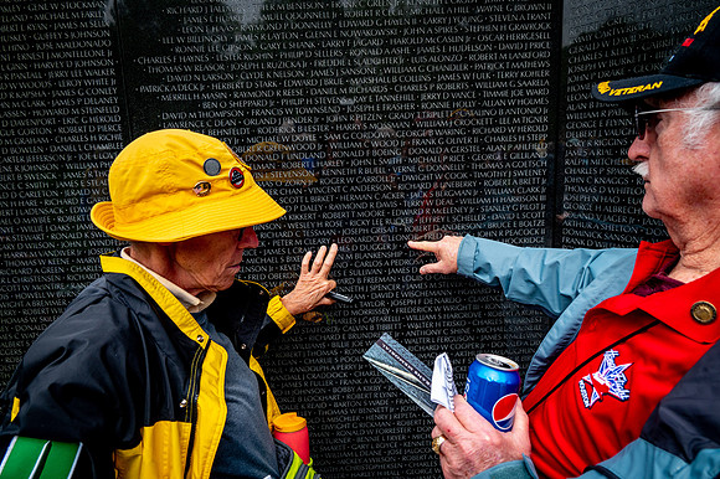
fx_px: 480
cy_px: 240
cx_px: 360
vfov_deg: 53.1
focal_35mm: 24
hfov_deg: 73.8
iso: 720
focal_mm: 24
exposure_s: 1/640
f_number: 8
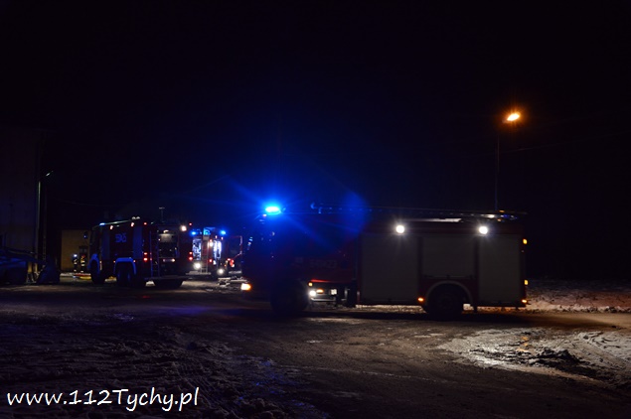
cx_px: 316
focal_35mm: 39
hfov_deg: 49.6
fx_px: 683
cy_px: 210
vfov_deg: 34.1
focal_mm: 26
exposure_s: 1/15
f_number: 4
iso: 560
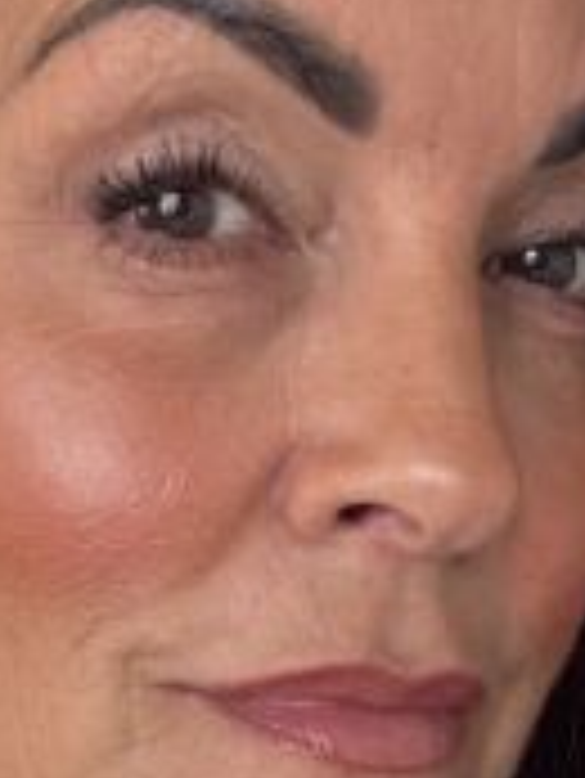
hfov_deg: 14.1
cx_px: 54
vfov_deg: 17.9
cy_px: 958
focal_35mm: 104
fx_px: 2341
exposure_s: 1/60
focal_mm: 2.69
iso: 160
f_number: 1.9
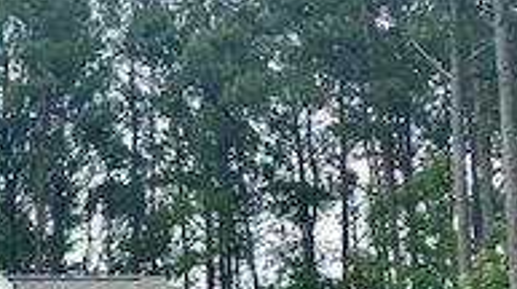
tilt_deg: +9.6
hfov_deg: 21.6
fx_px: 1287
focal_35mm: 94
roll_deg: -0.1
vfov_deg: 12.3
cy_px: 425
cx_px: -38
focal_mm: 4.25
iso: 32
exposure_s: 1/1025
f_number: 1.8
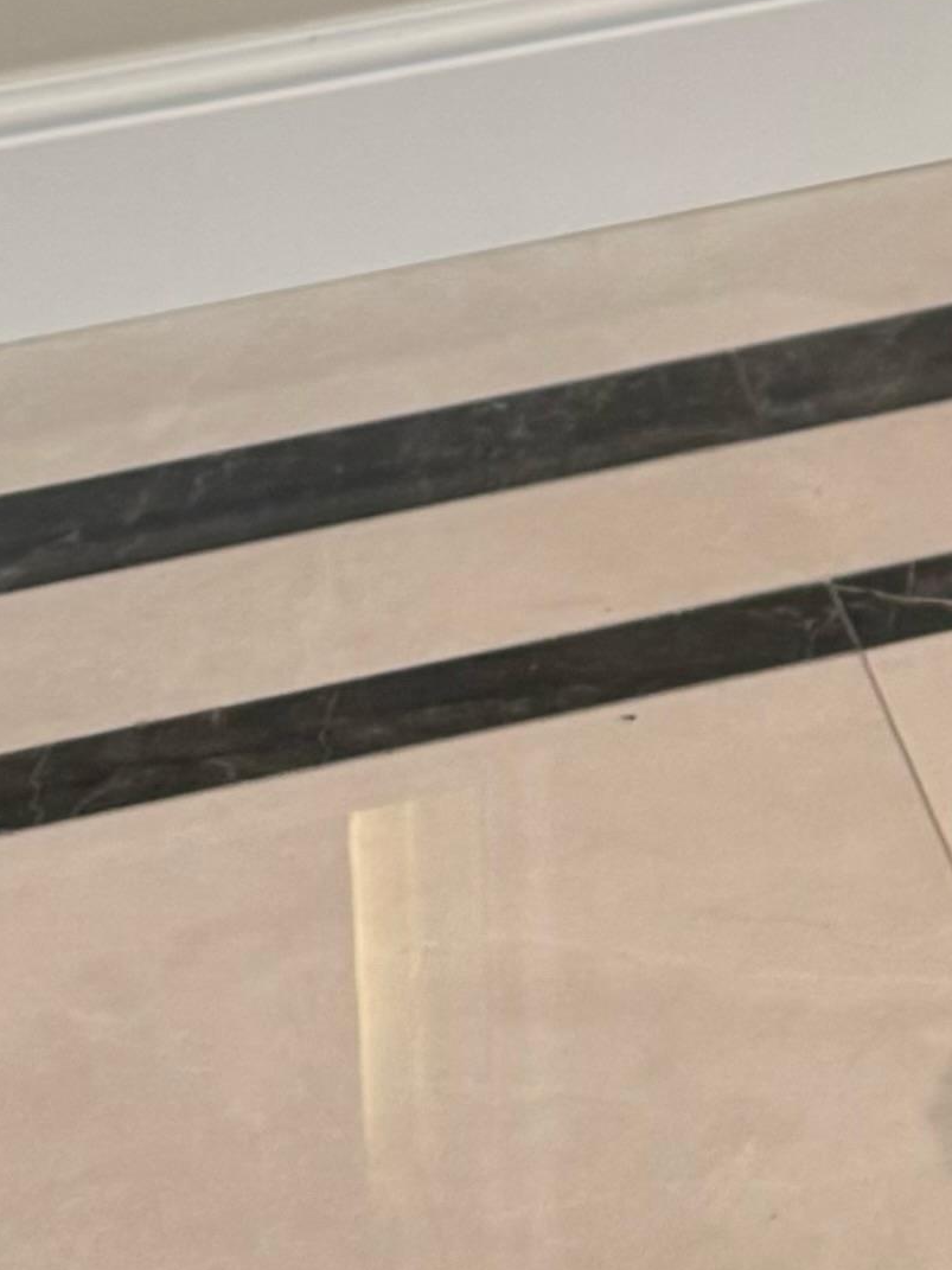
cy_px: -1505
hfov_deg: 11.0
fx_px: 4695
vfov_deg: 12.8
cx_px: 1566
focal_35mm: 128
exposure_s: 1/121
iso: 200
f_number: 1.78
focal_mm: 6.76
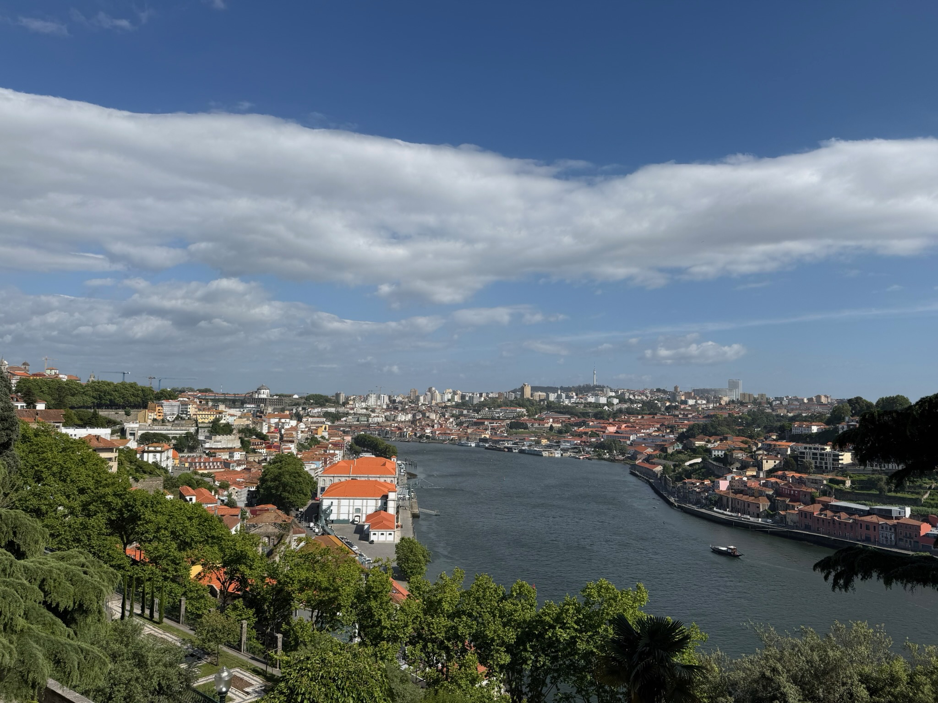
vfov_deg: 56.8
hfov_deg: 71.6
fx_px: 650
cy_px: 352
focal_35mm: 24
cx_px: 469
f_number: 1.78
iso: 80
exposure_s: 1/7353
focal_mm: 6.76
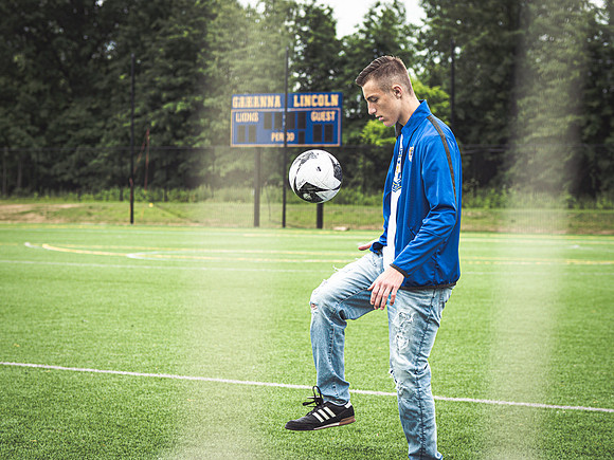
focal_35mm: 93
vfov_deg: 15.8
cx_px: 307
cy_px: 230
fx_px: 1657
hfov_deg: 21.0
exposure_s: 1/1000
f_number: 2.5
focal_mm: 43
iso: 200
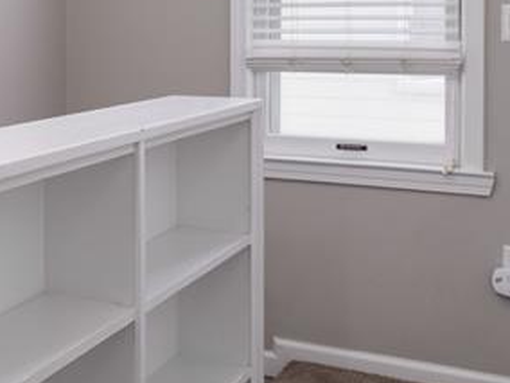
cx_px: 110
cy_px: 9
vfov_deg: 23.8
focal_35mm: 59
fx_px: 869
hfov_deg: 31.9
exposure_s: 1/125
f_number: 7.1
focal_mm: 11
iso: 640
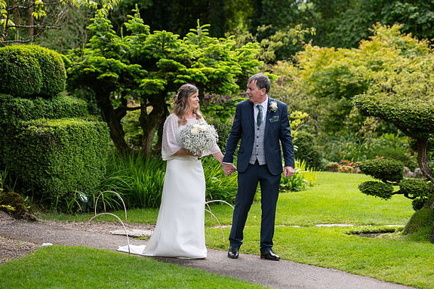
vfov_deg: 12.9
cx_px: 216
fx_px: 1277
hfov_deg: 19.3
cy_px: 144
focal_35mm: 106
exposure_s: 1/400
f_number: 3.5
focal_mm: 105
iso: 200
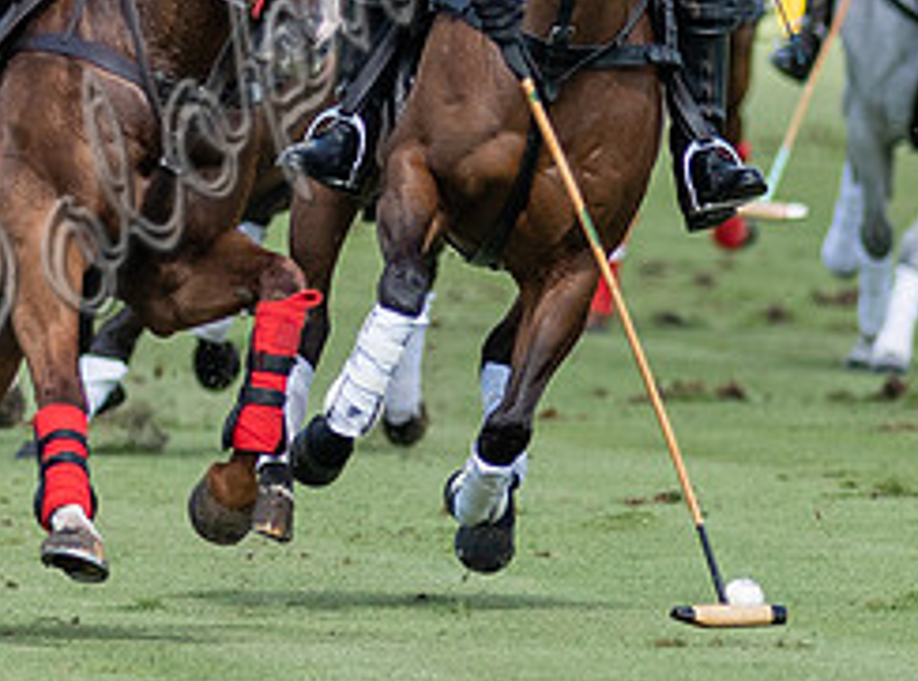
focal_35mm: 2186
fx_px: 57744
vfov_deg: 0.7
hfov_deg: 0.9
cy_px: 20
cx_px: 480
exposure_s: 1/4000
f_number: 2.8
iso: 250
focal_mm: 300
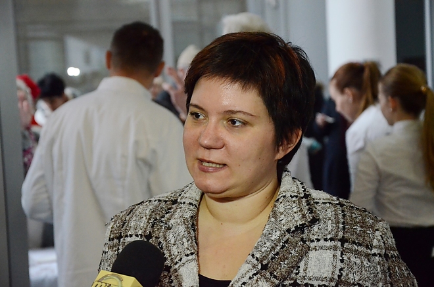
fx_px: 1191
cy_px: 144
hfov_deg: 20.7
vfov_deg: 13.8
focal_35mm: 99
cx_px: 217
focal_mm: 66
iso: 4000
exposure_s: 1/180
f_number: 5.3
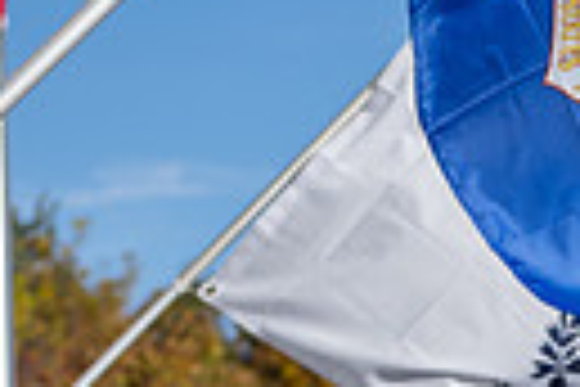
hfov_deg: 8.8
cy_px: 592
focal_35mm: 233
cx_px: 382
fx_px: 3754
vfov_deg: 5.8
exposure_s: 1/1000
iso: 80
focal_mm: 52
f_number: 3.5
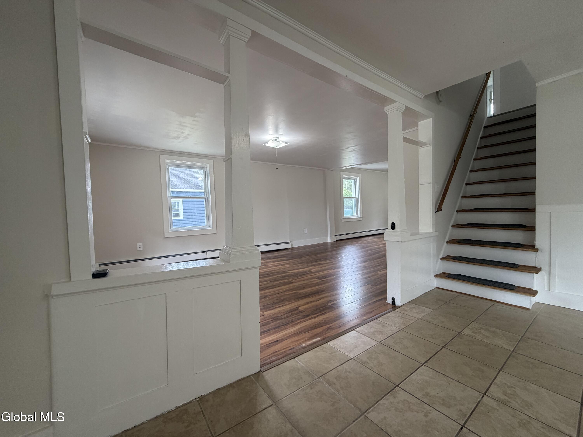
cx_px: 292
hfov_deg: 102.1
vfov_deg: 85.7
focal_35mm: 14
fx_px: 236
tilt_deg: -2.0
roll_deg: +1.0
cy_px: 218
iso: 200
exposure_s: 1/120
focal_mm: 2.22
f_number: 2.2
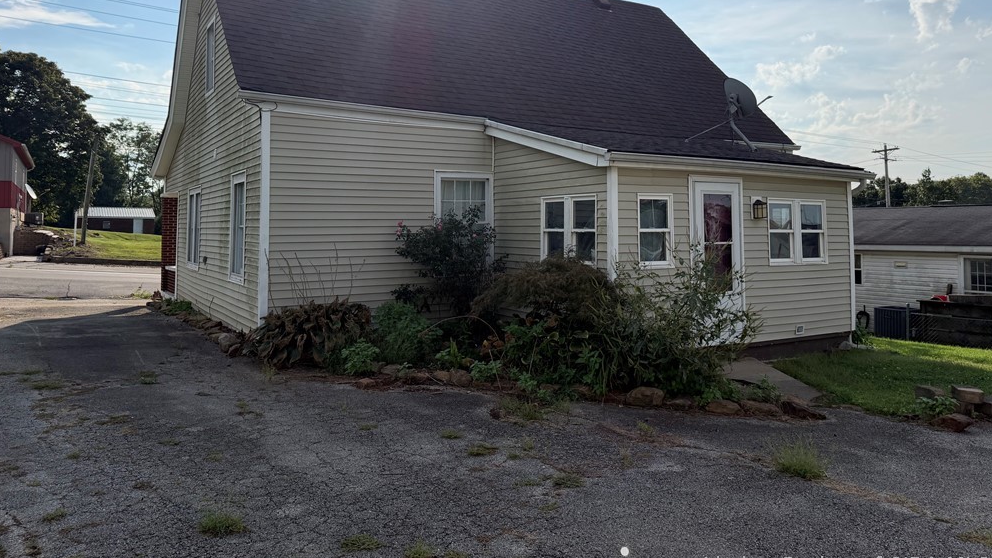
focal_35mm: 27
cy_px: 198
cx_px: 506
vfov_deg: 42.5
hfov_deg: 69.9
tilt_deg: +2.6
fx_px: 710
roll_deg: +0.0
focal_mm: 6.76
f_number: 1.78
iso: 125
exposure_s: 1/10309
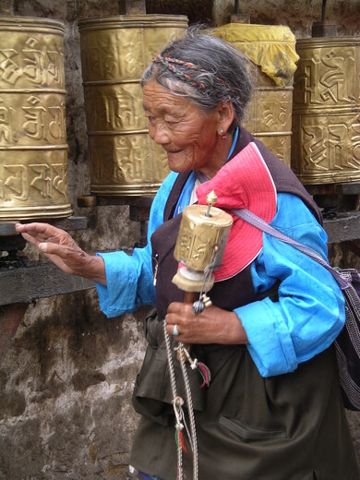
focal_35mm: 98
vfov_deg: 20.0
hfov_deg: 15.1
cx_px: 180
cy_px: 240
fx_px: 1359
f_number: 3.8
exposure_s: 1/100
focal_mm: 20.4
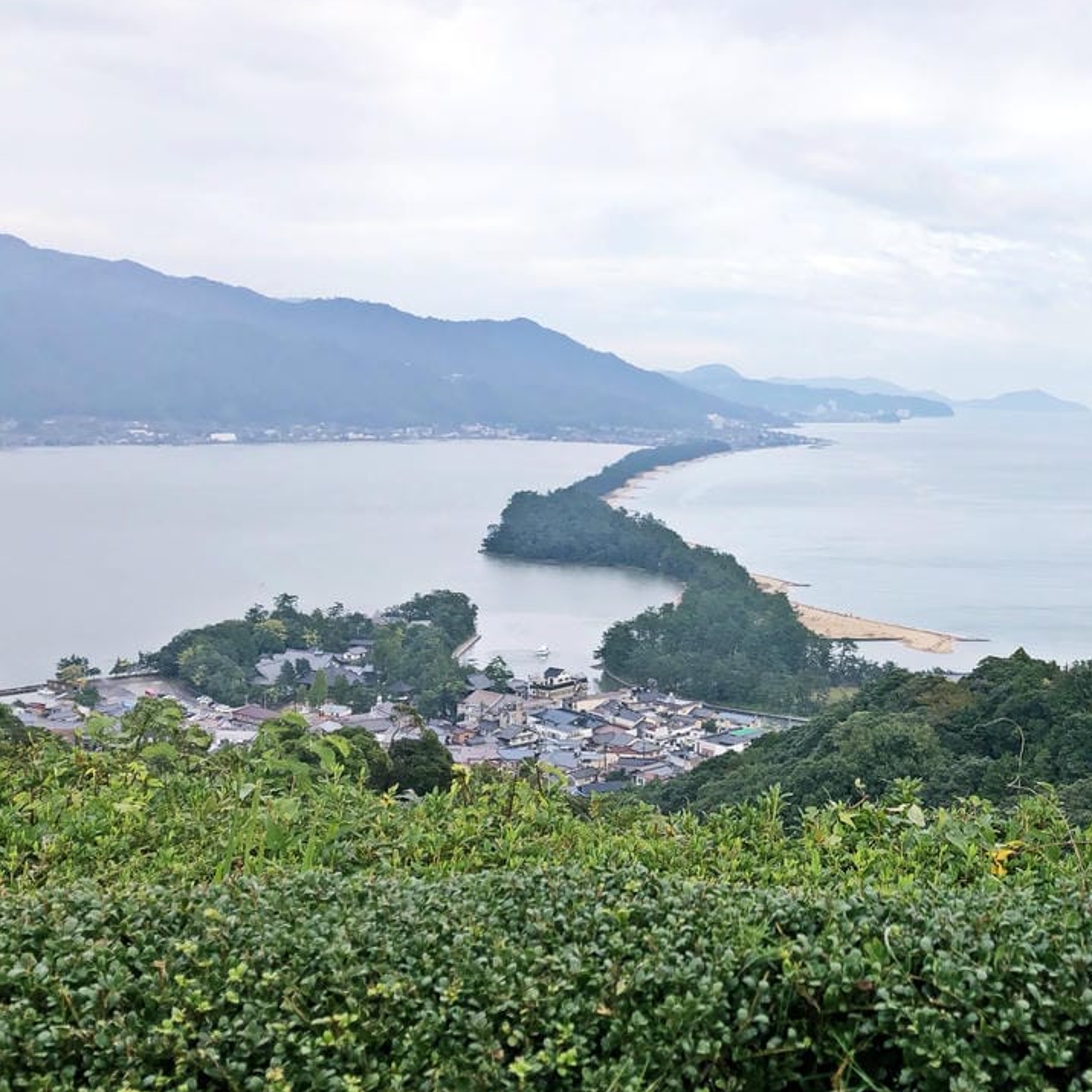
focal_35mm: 43
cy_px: 535
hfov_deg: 38.2
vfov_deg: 39.2
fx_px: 1535
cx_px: 817
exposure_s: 1/1779
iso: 20
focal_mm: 3.99
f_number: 1.8
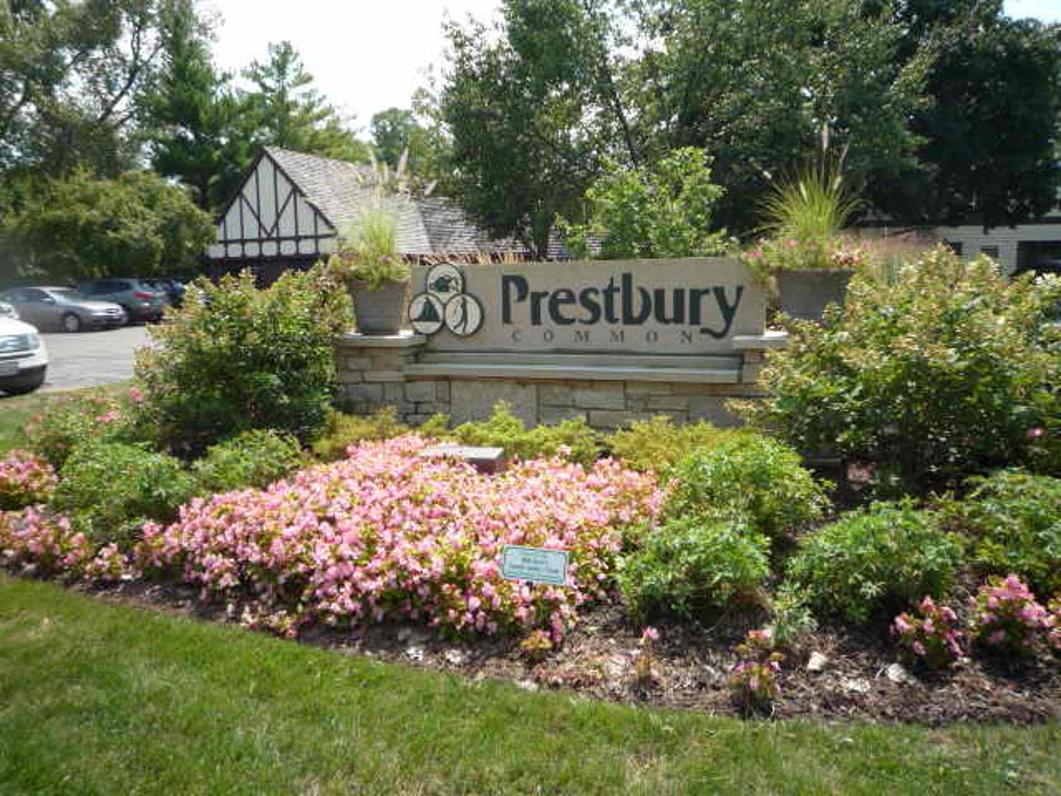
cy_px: 398
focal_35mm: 25
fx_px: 766
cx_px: 530
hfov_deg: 69.4
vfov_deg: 54.9
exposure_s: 1/500
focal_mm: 4.4
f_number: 3.5
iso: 100
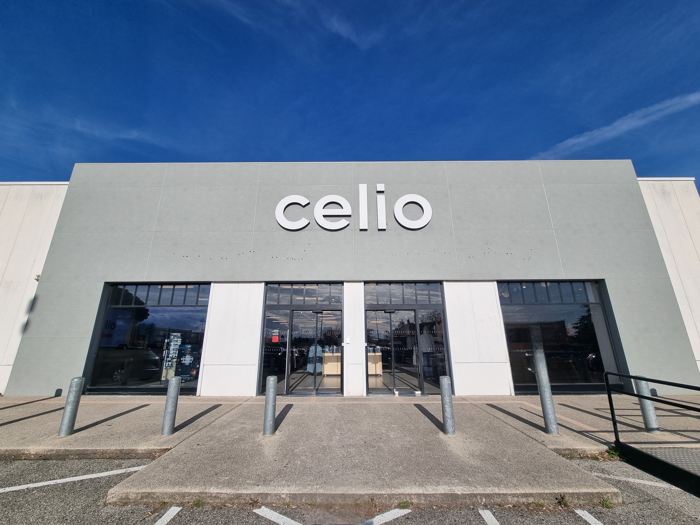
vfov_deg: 89.9
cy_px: 262
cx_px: 350
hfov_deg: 106.2
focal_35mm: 13
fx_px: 263
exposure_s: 1/5000
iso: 50
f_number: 2.2
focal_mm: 2.2
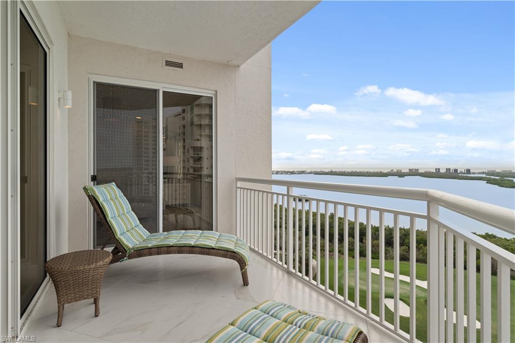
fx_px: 257
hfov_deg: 90.0
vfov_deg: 67.3
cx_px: 258
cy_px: 172
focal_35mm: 18
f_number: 8
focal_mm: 18
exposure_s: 1/125
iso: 400
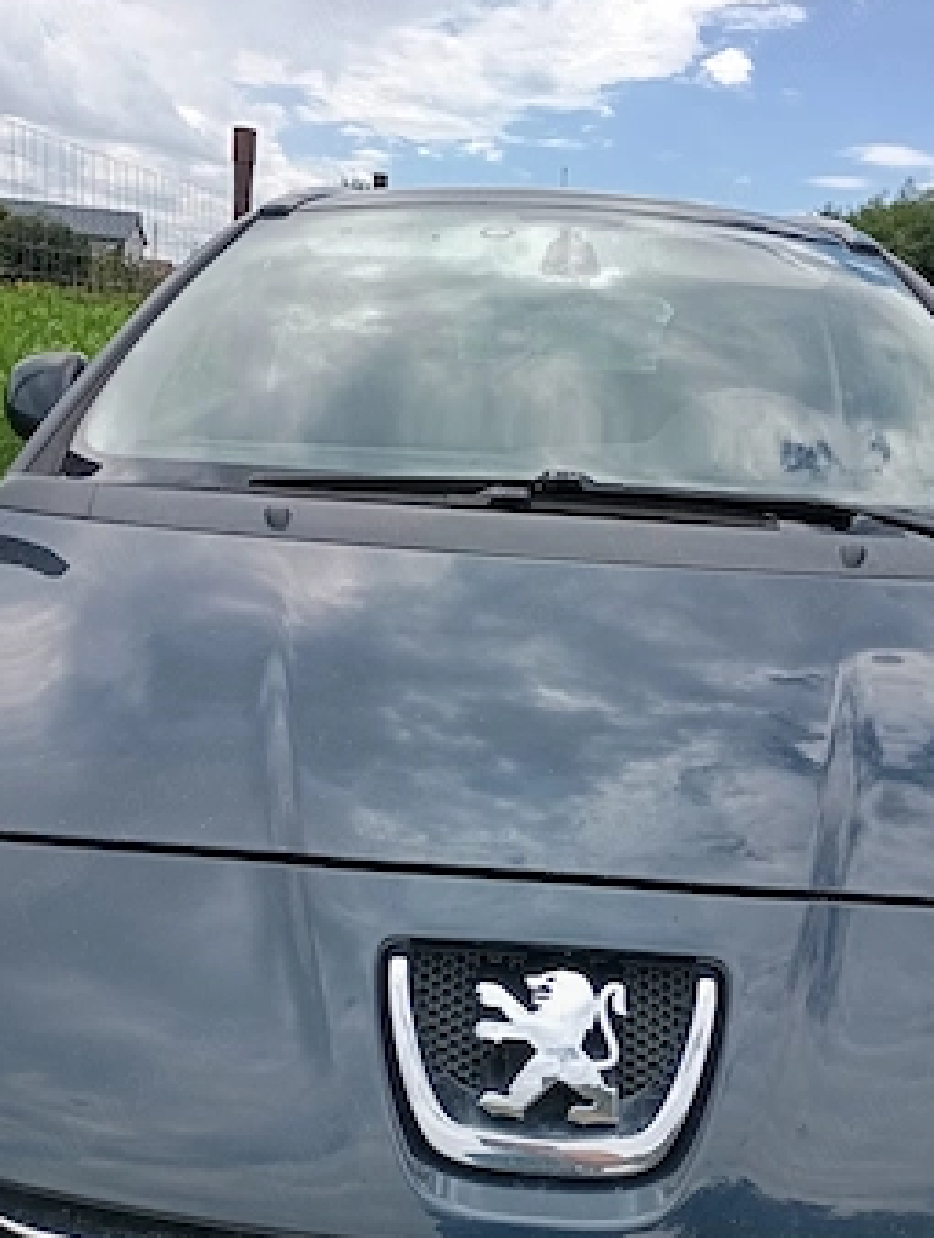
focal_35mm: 33
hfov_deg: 43.1
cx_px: 509
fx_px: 1183
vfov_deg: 55.2
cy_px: 601
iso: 100
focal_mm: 4.27
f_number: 1.8
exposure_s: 1/437
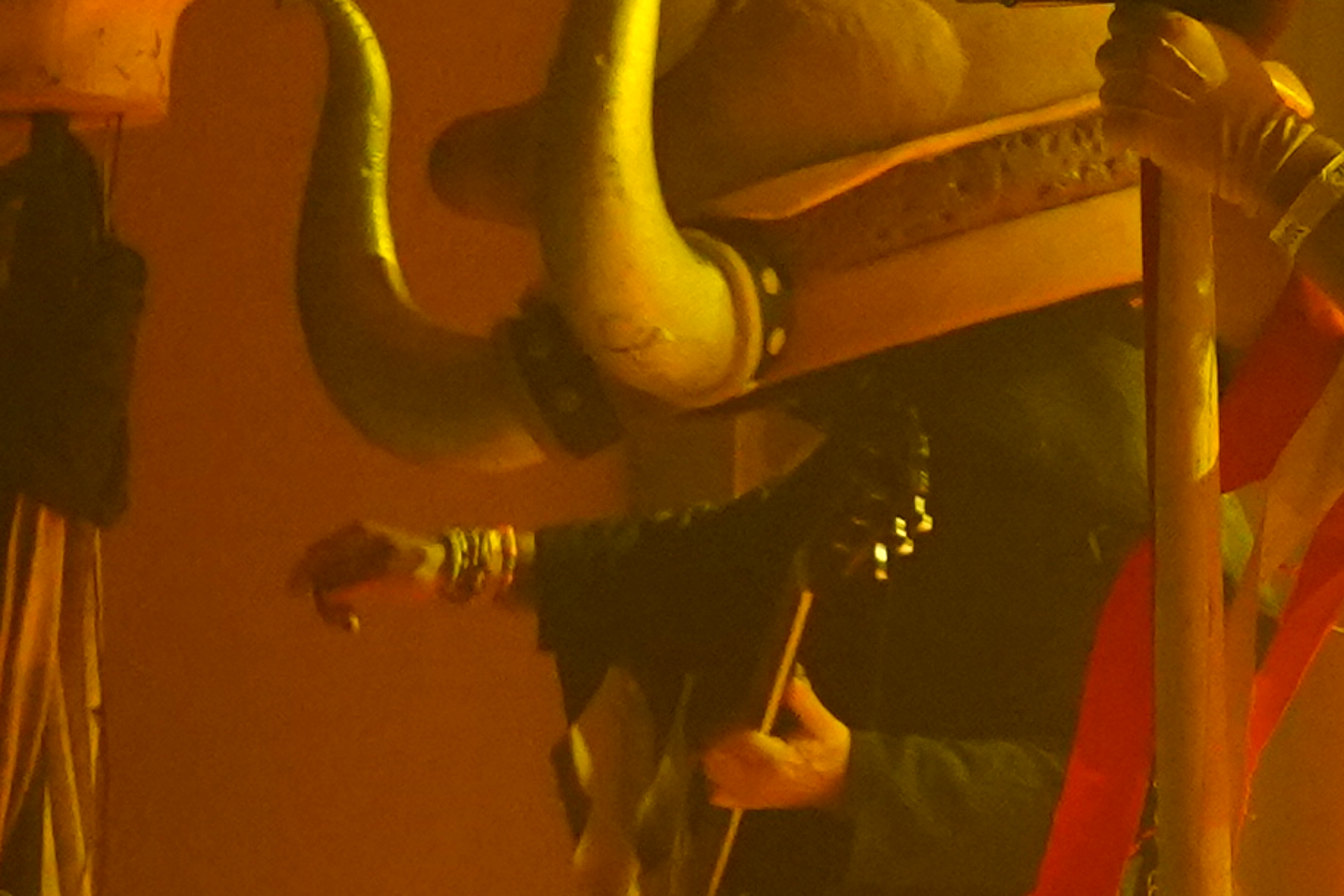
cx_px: 1950
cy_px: 63
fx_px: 6346
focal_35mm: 170
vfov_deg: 8.0
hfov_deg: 11.6
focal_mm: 26
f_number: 4
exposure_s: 1/160
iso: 6400
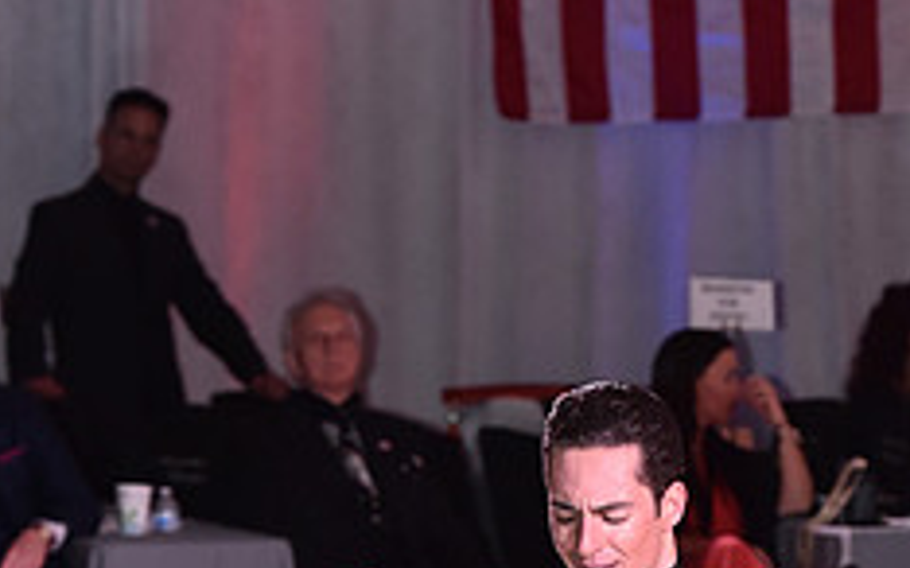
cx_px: 484
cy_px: 868
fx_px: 7263
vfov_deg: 4.4
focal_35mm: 293
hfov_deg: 7.2
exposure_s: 1/250
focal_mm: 116
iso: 1600
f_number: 5
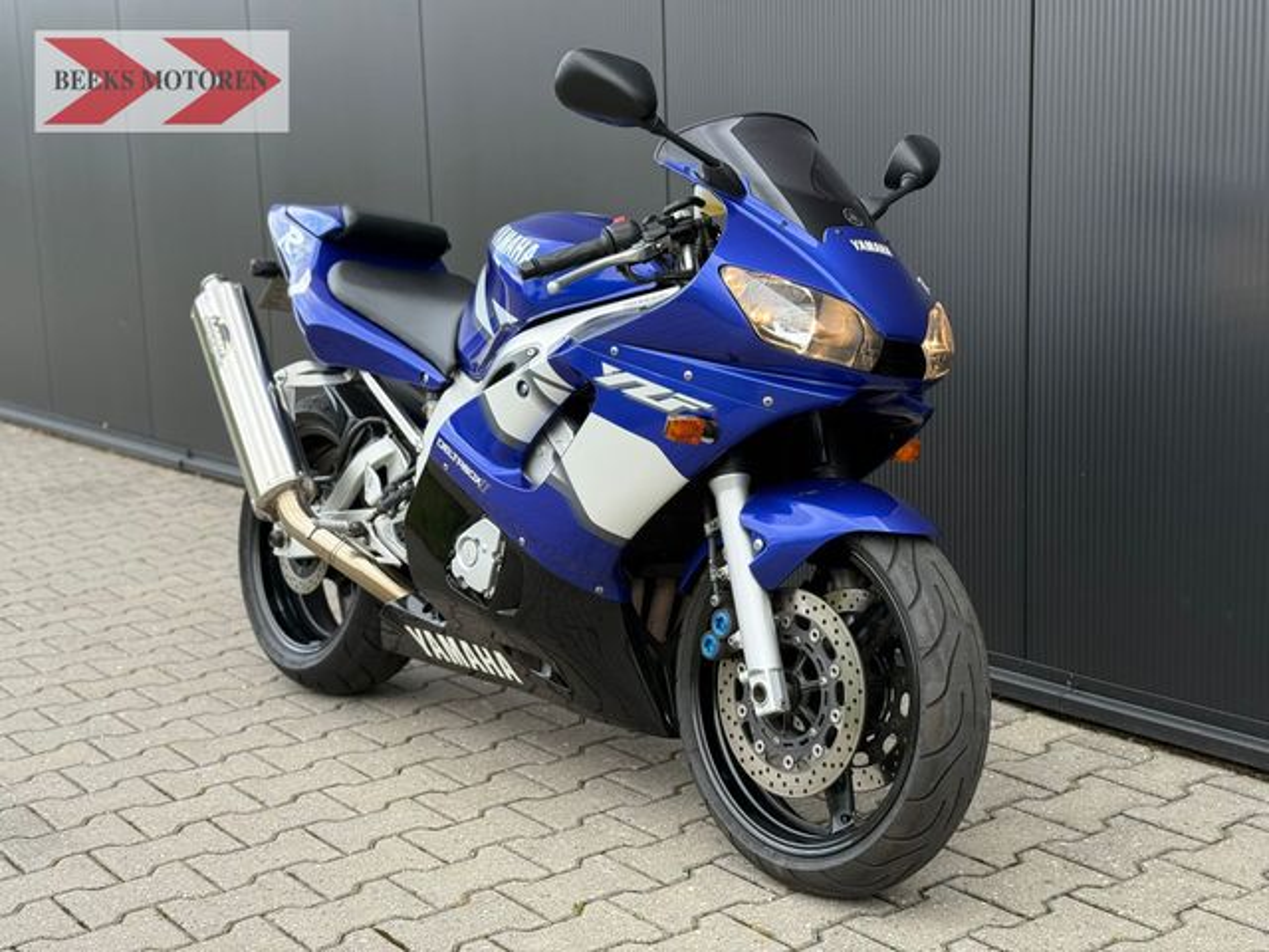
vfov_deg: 30.3
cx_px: 634
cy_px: 476
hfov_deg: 39.7
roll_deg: +1.6
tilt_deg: -9.4
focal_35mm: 48
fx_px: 1760
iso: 64
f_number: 1.78
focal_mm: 6.76
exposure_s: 1/611
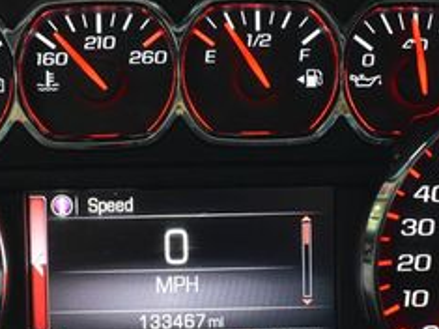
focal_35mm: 90
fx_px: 1145
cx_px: 189
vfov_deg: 16.3
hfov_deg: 21.7
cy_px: 200
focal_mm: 23
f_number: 5.6
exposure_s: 1/15
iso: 1600
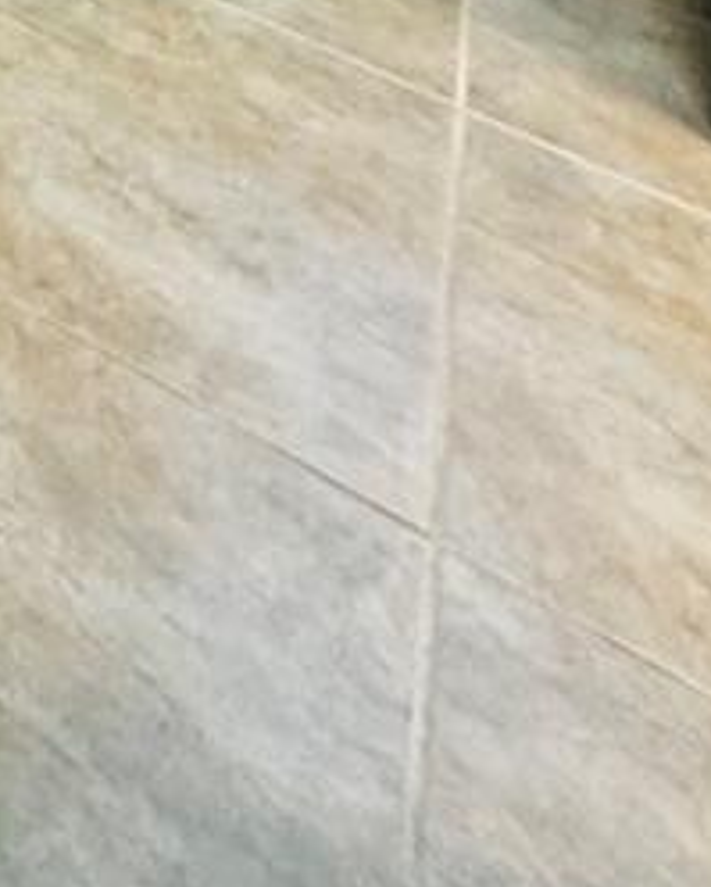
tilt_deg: -8.1
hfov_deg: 15.8
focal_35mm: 66
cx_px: -865
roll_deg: -0.5
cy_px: -1109
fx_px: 1733
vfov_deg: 16.4
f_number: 2.2
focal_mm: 2.22
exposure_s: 1/60
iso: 500
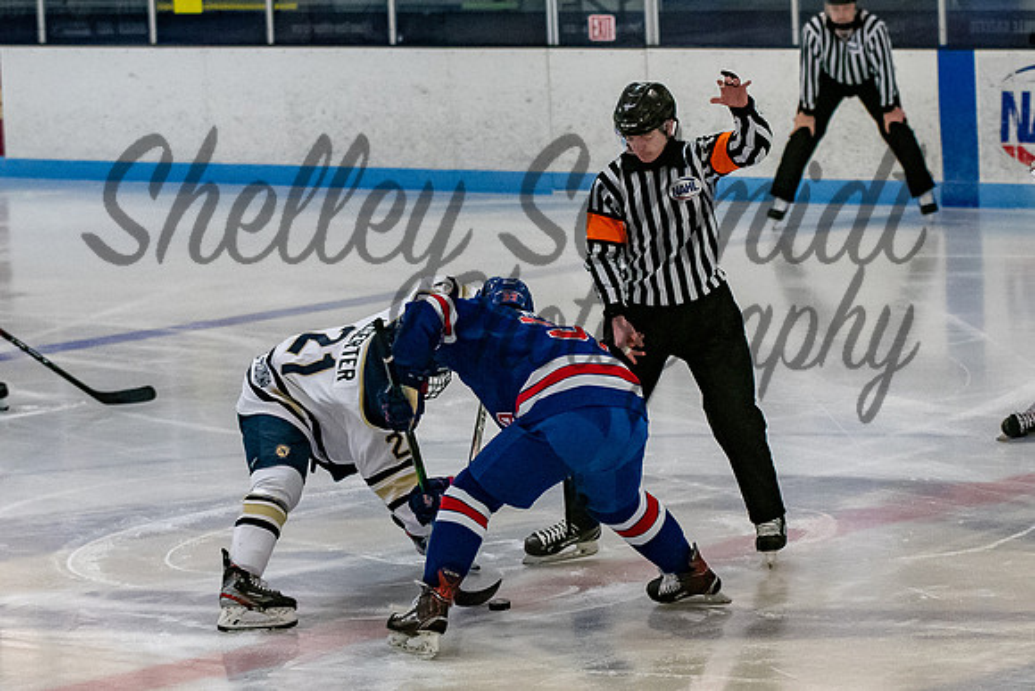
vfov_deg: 7.7
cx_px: 503
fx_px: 5163
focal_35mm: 180
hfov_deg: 11.4
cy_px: 354
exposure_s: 1/800
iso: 2000
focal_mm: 80
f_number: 3.2
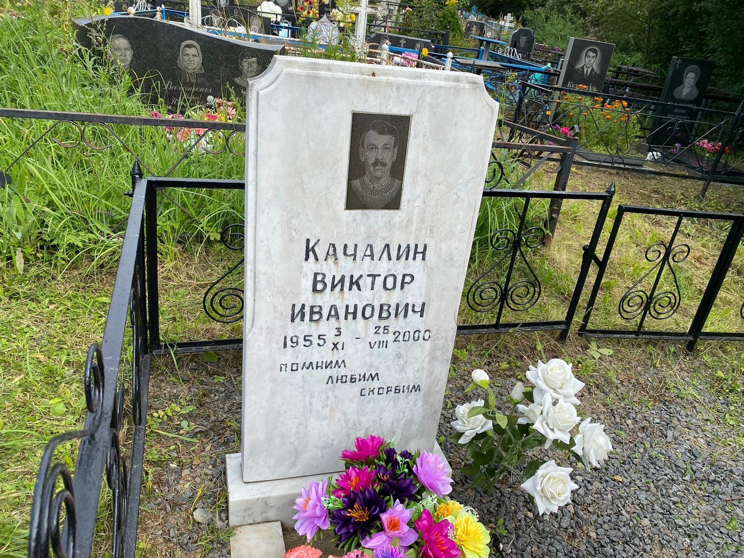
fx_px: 559
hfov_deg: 67.3
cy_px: 279
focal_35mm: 26
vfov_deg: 53.1
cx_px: 372
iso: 32
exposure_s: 1/1543
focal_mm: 4.25
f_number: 1.8
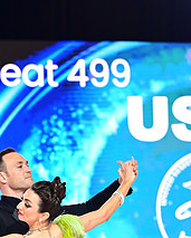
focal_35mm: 245
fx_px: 1727
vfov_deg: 7.8
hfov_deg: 6.3
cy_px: 293
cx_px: 41
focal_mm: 96
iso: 2000
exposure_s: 1/400
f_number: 2.8
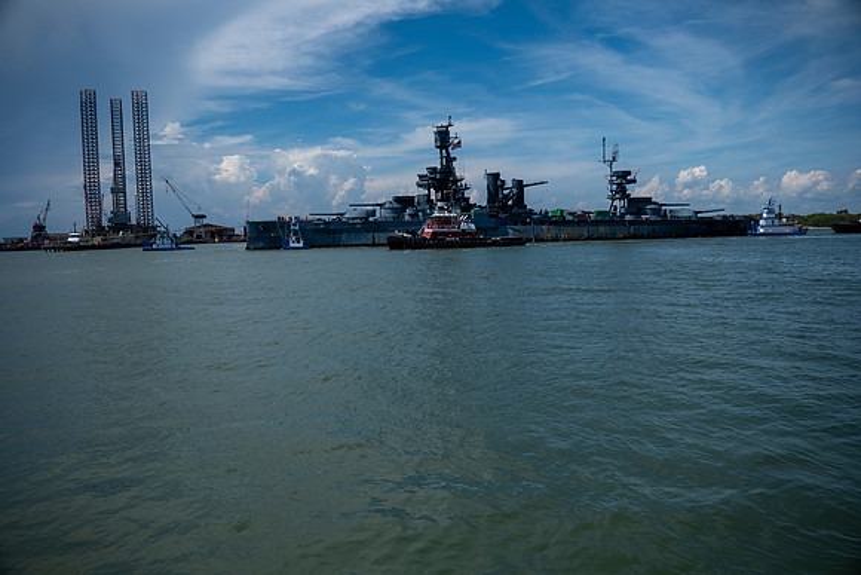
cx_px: 430
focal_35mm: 29
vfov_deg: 45.0
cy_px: 288
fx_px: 694
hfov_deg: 63.6
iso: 160
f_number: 4
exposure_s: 1/3800
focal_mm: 19.2
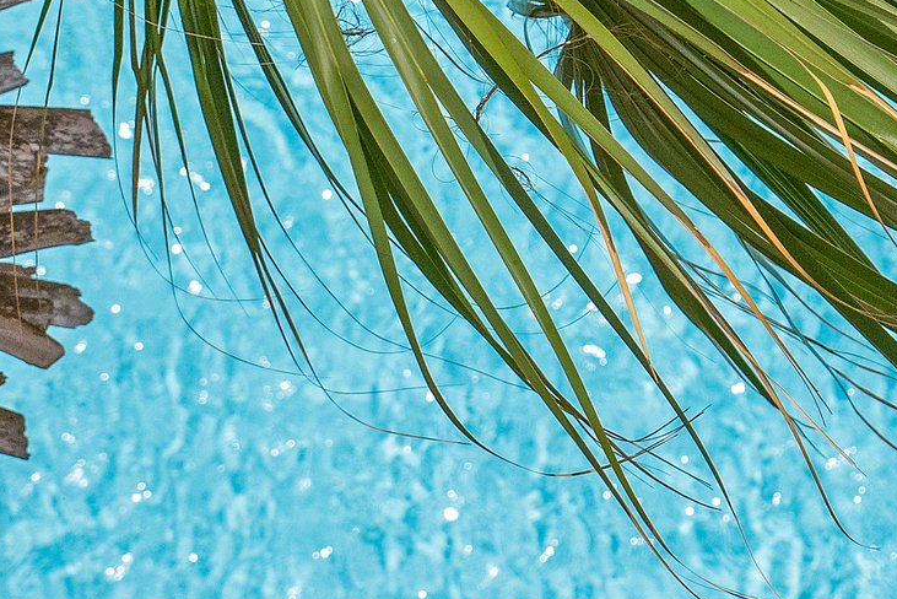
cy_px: 193
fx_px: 4885
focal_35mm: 196
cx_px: 1077
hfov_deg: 10.3
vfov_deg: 7.0
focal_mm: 47
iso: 500
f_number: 4.5
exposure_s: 1/5000
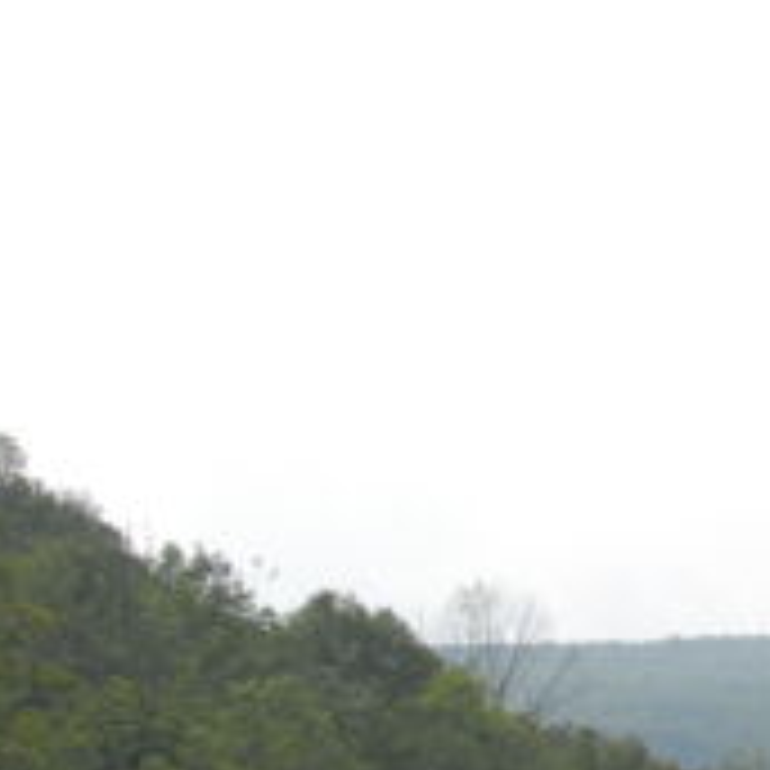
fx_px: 4203
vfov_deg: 10.4
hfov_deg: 9.7
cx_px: 1617
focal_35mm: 167
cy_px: 691
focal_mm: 28
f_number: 10
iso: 250
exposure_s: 1/400
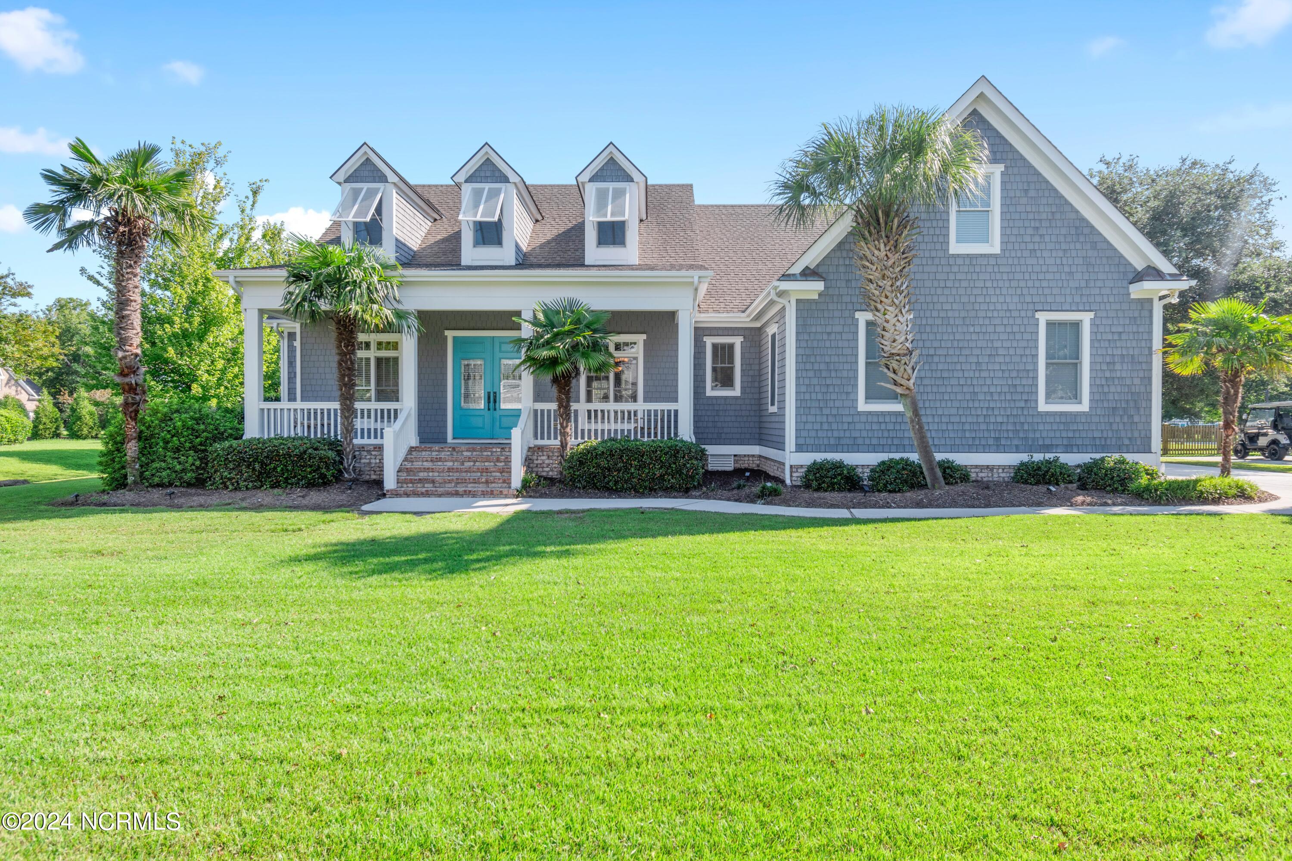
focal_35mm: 21
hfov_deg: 81.2
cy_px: 430
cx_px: 646
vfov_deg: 59.5
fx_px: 754
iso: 100
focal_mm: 14
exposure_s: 1/200
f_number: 7.1
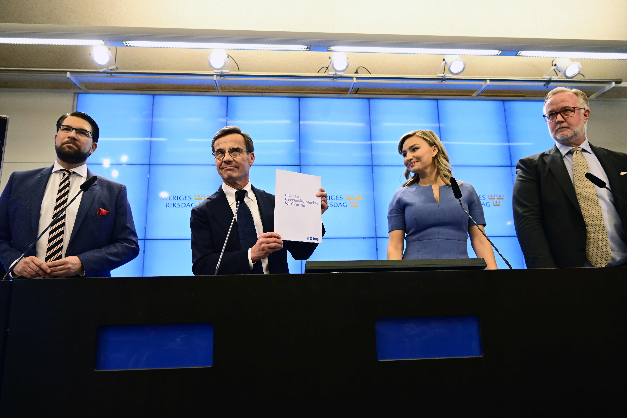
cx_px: 314
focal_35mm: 24
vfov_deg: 53.1
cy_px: 209
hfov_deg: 73.7
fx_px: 418
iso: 2500
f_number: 4.5
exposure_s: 1/400
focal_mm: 24
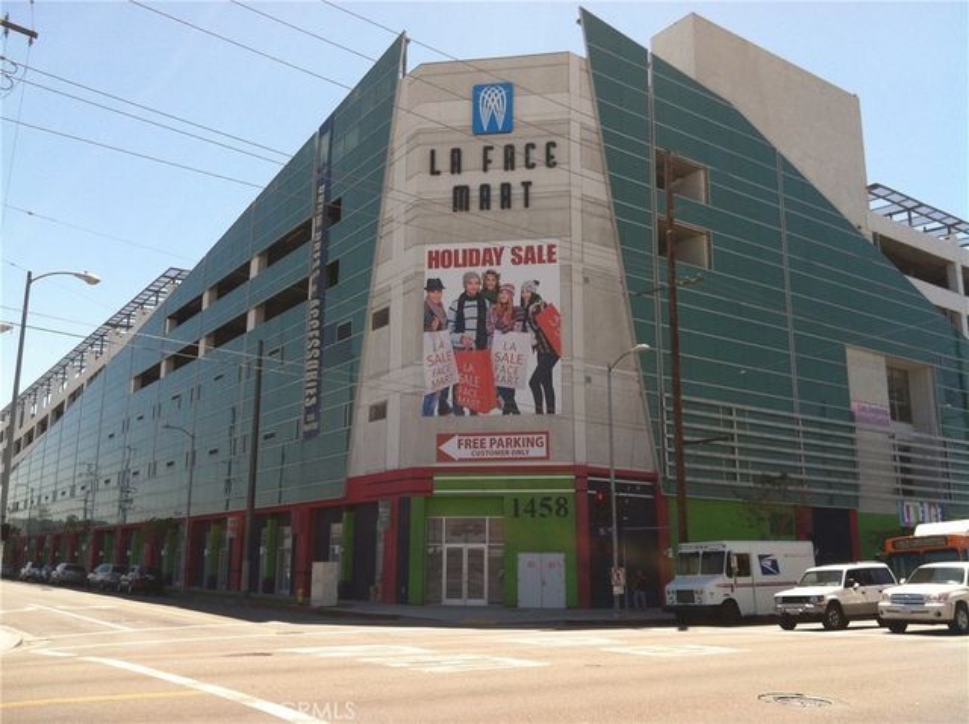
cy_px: 362
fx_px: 978
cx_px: 484
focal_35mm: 35
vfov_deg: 40.6
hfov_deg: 52.7
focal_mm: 3.85
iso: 80
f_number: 2.8
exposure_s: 1/789
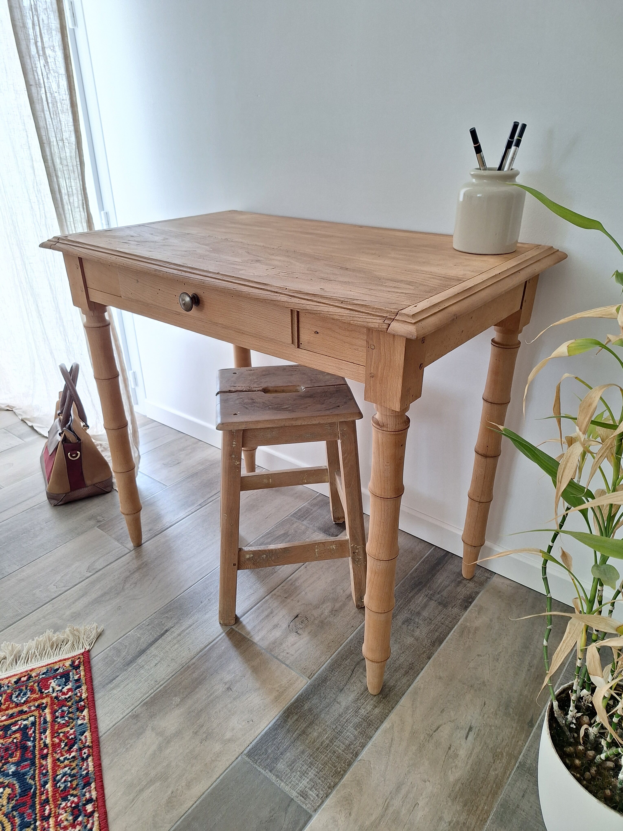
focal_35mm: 23
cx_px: 312
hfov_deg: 58.9
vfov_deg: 73.9
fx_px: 552
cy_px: 416
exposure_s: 1/50
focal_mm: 5.54
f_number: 1.8
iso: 80
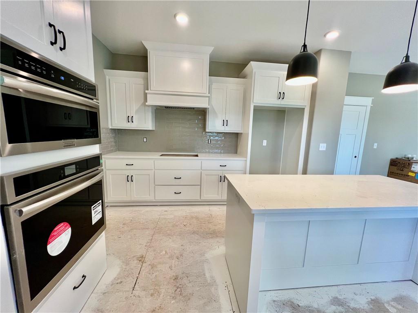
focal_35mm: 13
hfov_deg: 106.2
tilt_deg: -9.3
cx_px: 209
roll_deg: -2.1
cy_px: 156
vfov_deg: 89.9
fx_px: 157
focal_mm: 1.57
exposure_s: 1/120
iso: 100
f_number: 1.8
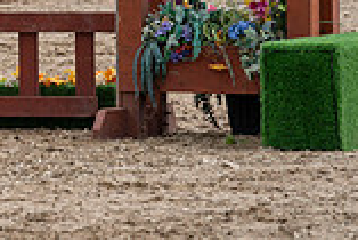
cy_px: -200
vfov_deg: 1.6
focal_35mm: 878
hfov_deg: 2.3
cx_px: -271
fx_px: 8739
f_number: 5.6
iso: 100
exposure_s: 1/250
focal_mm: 238
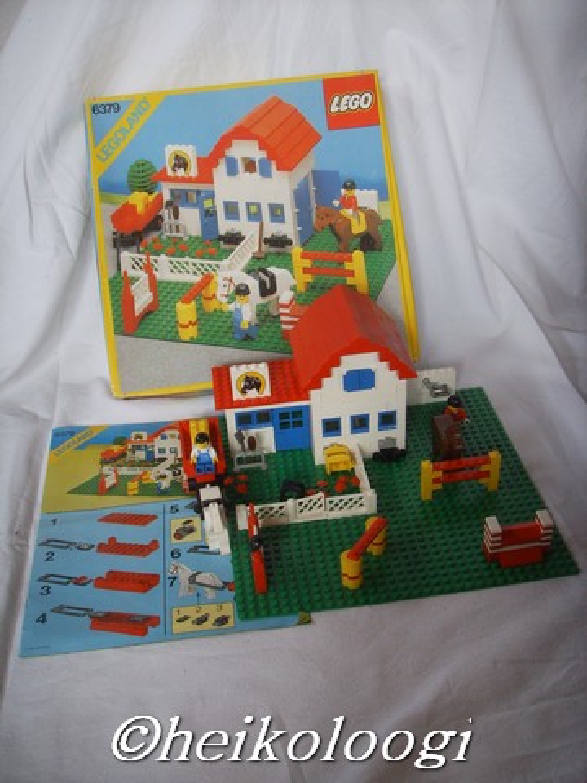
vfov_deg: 47.9
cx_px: 294
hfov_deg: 36.8
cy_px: 392
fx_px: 882
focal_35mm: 39
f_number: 3.5
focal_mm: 6.6
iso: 100
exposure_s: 1/90
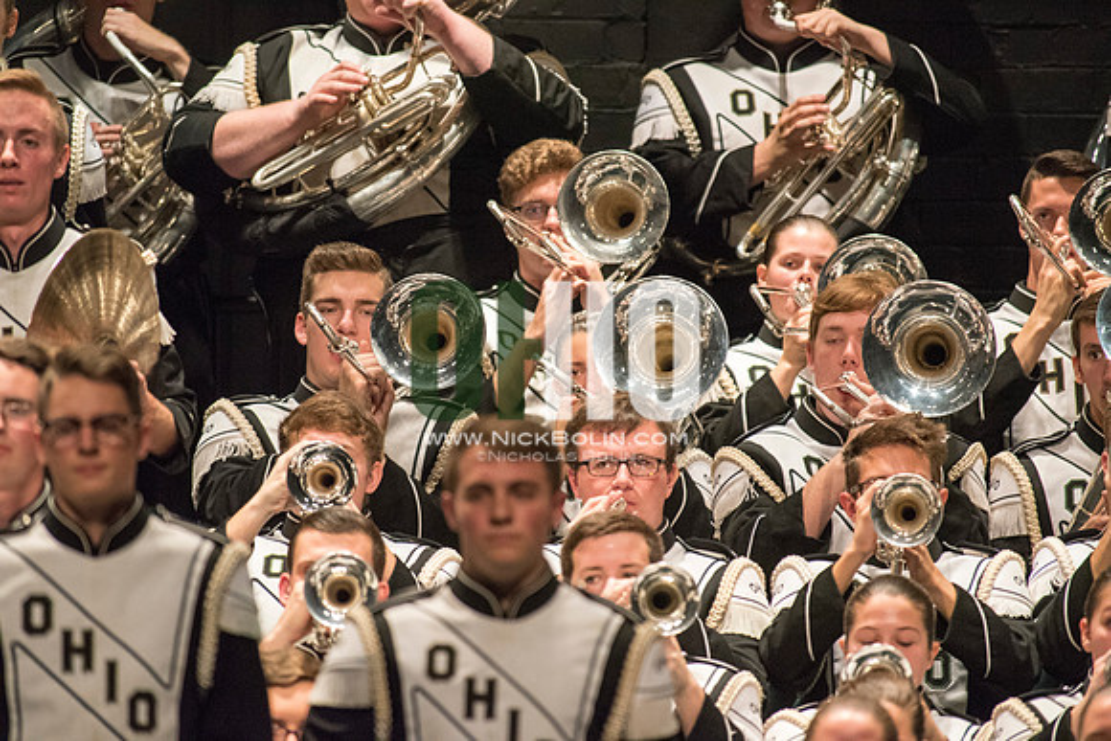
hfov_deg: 3.4
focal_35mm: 600
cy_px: 370
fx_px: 18520
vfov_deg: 2.3
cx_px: 556
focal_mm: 600
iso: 4000
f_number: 5.6
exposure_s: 1/320
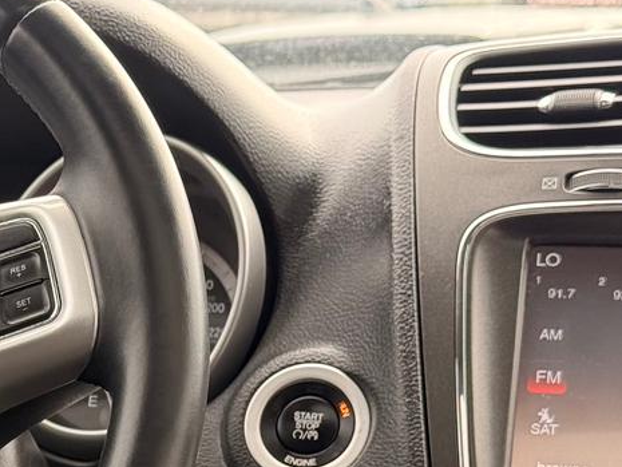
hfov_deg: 14.3
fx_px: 2372
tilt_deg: -8.6
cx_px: -194
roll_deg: -1.2
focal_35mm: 132
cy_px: 494
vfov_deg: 11.1
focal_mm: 6.76
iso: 125
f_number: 1.78
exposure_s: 1/179
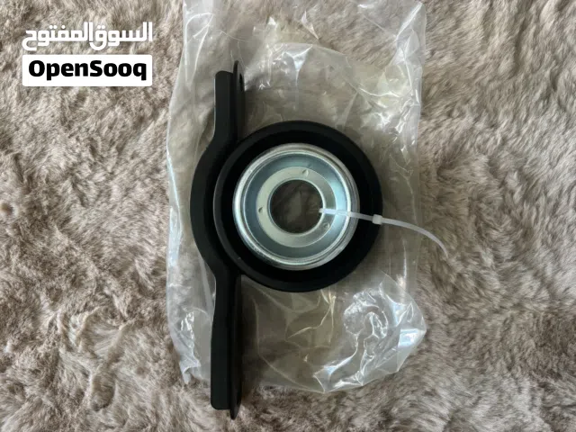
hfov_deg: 67.3
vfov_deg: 53.1
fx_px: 433
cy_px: 216
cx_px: 288
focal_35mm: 26
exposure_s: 1/60
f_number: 1.6
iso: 250
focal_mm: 5.96
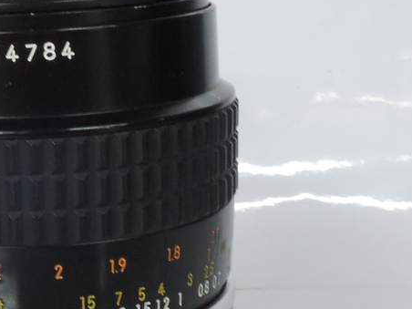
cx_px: 39
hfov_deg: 20.6
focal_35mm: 93
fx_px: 1107
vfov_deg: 15.9
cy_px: 195
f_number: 8
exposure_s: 1/20
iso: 800
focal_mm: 7.5
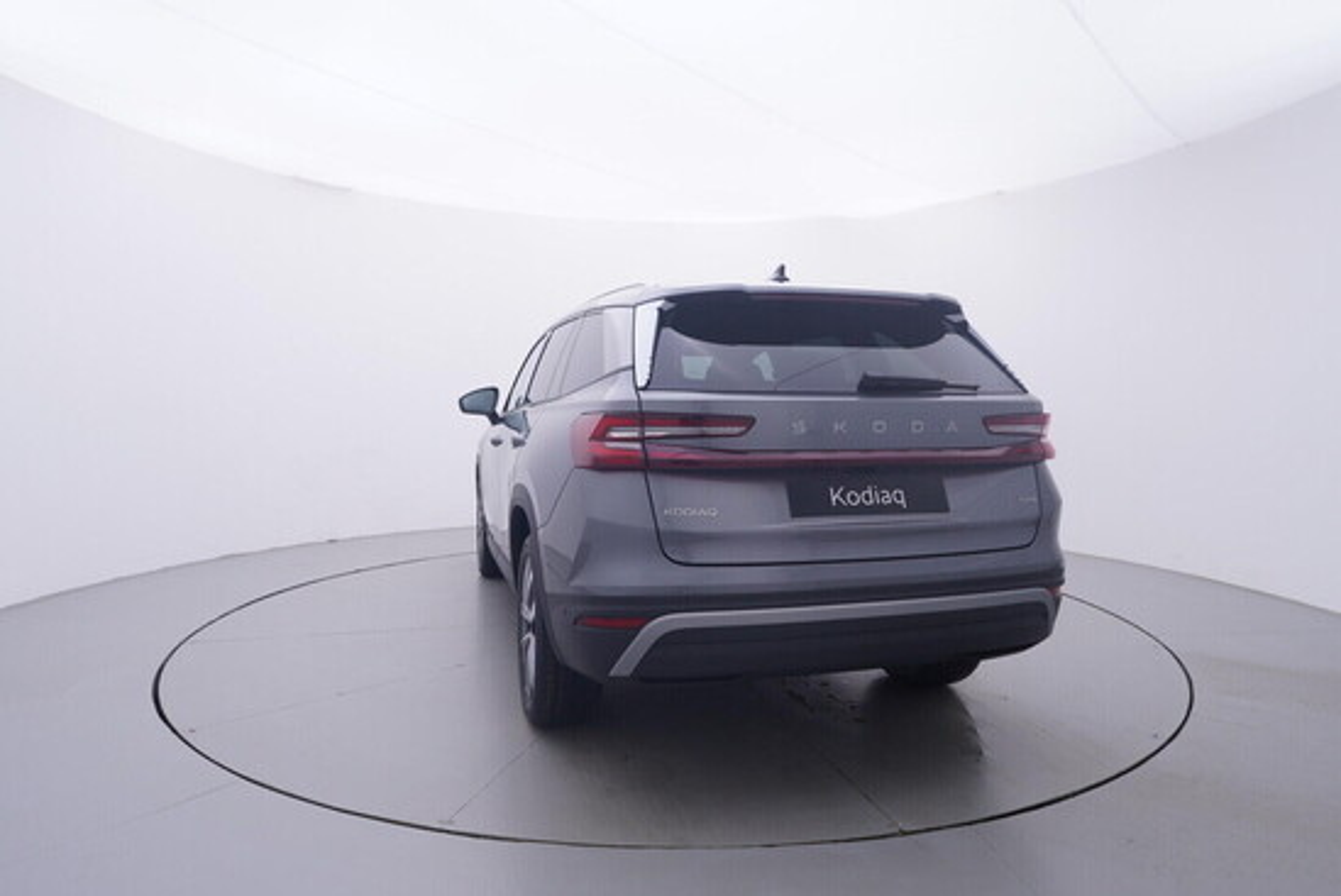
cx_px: 670
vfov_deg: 56.2
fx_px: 839
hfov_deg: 77.3
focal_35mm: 22
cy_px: 448
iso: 200
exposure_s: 1/80
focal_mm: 15
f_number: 5
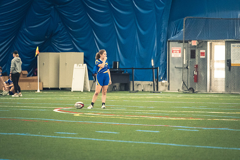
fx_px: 1999
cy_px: 80
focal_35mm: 300
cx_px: 120
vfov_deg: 4.6
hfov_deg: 6.9
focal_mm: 200
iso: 12800
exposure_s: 1/500
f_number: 2.8
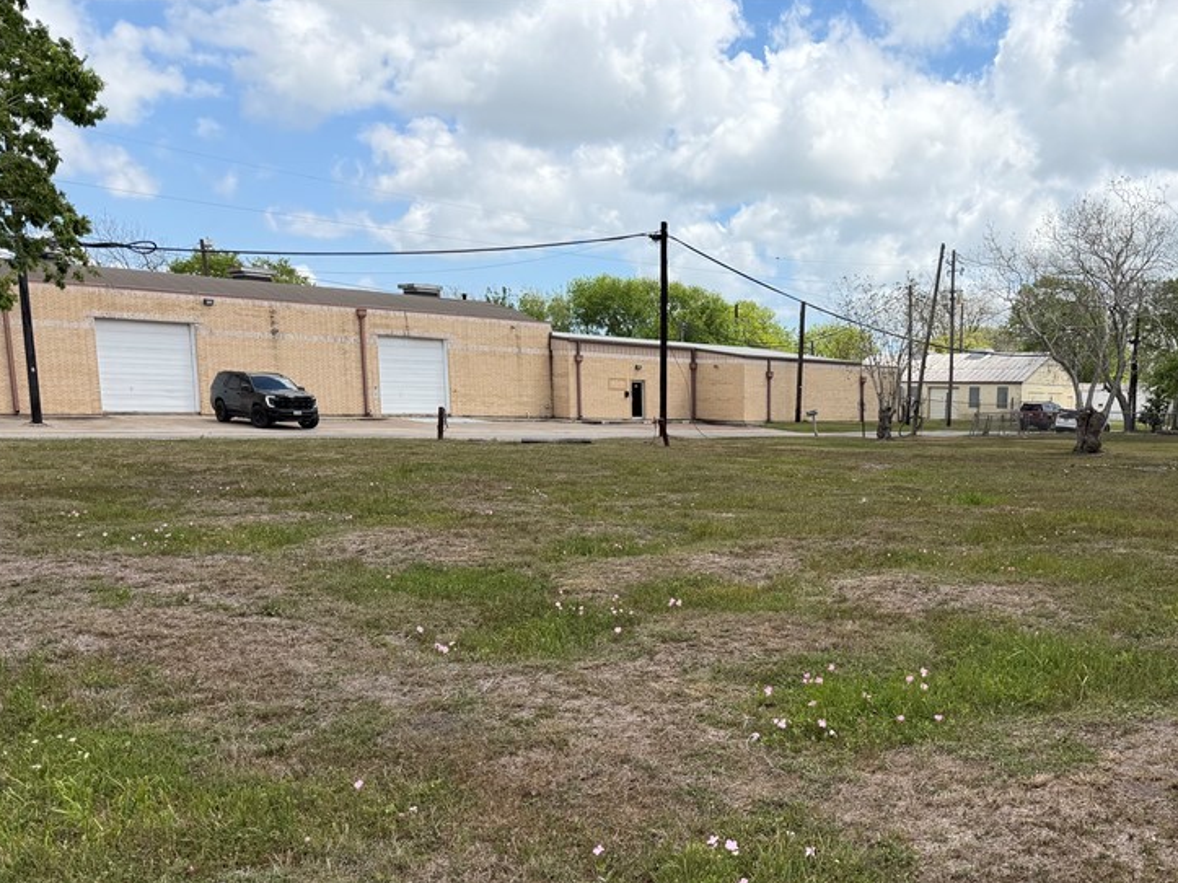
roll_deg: -1.5
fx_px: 1157
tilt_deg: -10.9
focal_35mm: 34
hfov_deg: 52.5
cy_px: 619
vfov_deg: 41.0
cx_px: 826
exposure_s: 1/5714
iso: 100
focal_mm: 6.76
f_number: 1.78
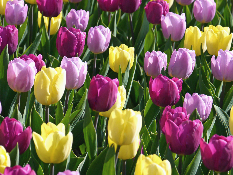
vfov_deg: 5.8
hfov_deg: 7.7
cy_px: 72
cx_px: 83
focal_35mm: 256
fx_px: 1724
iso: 160
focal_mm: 80
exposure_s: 1/500
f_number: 7.1
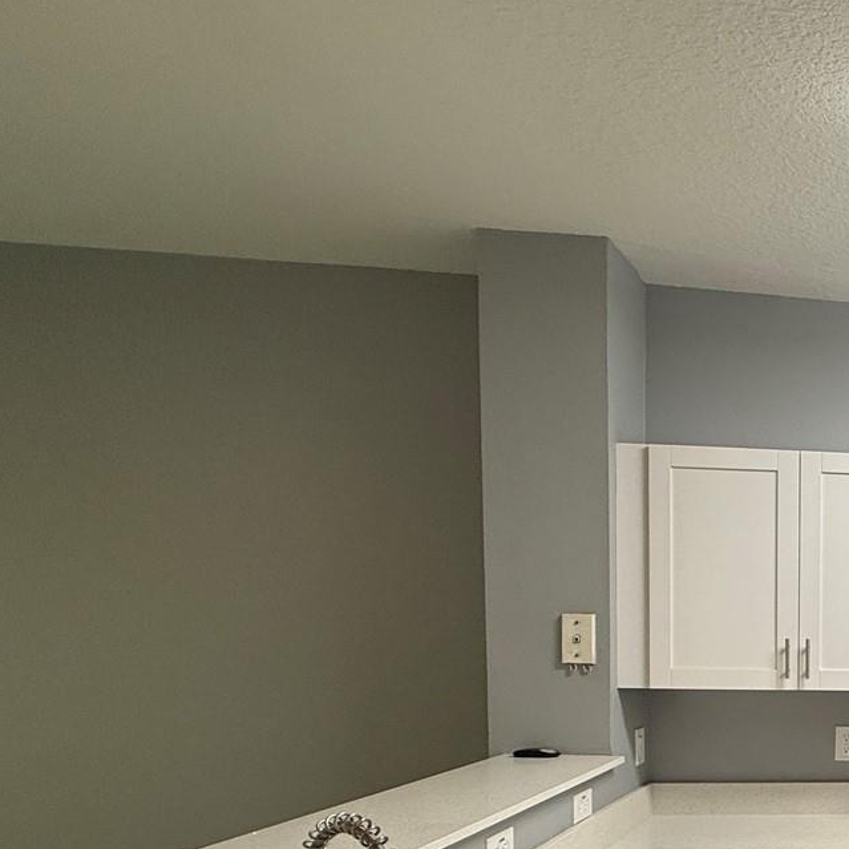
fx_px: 860
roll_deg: -0.9
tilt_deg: -3.5
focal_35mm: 31
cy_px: 675
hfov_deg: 38.5
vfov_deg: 49.6
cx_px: 1024
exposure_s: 1/120
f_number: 2.2
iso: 160
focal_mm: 2.22
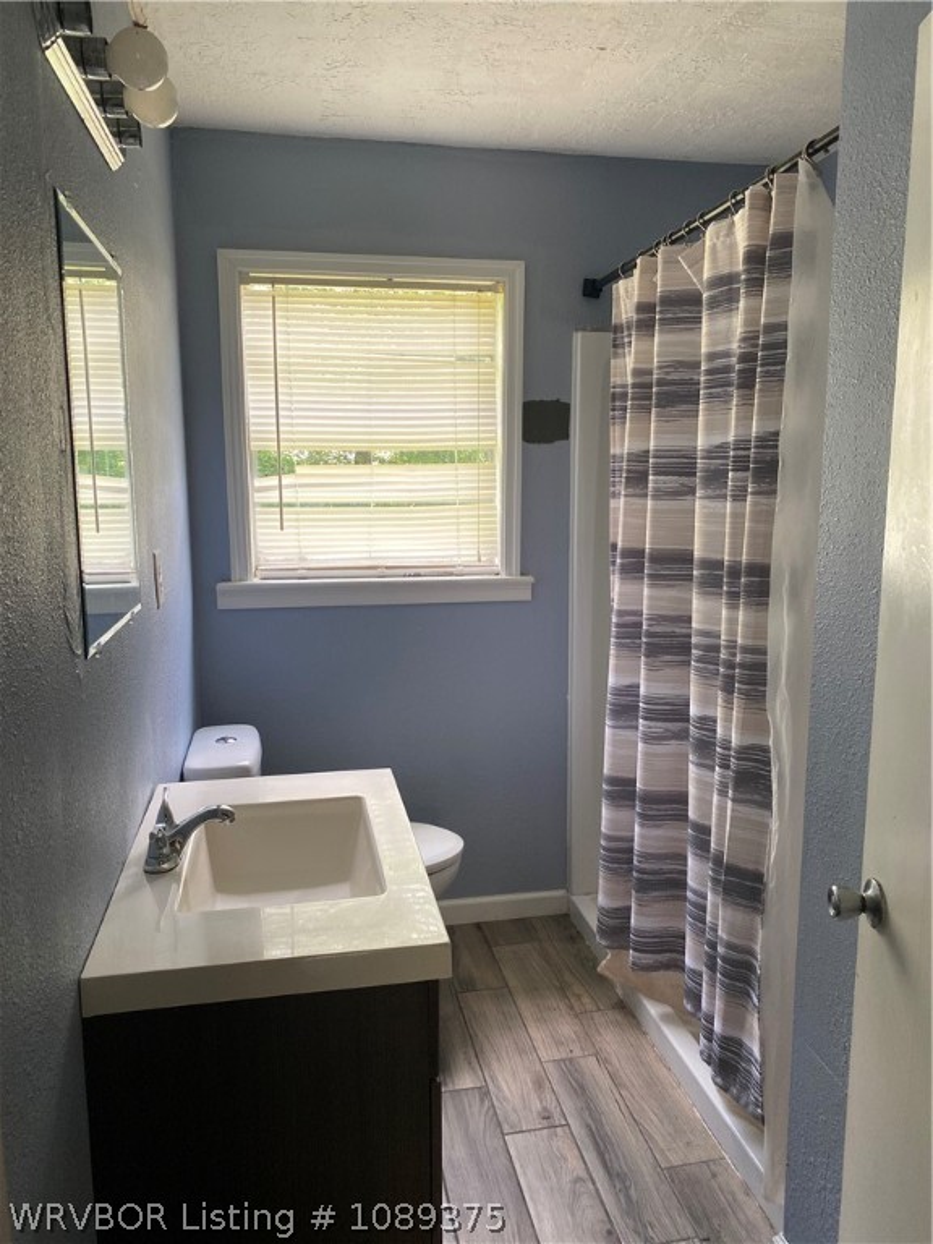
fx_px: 934
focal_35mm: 26
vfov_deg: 67.3
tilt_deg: -6.8
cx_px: 466
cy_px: 622
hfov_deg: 53.1
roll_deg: +0.5
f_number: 1.8
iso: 100
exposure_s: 1/121
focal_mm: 4.25
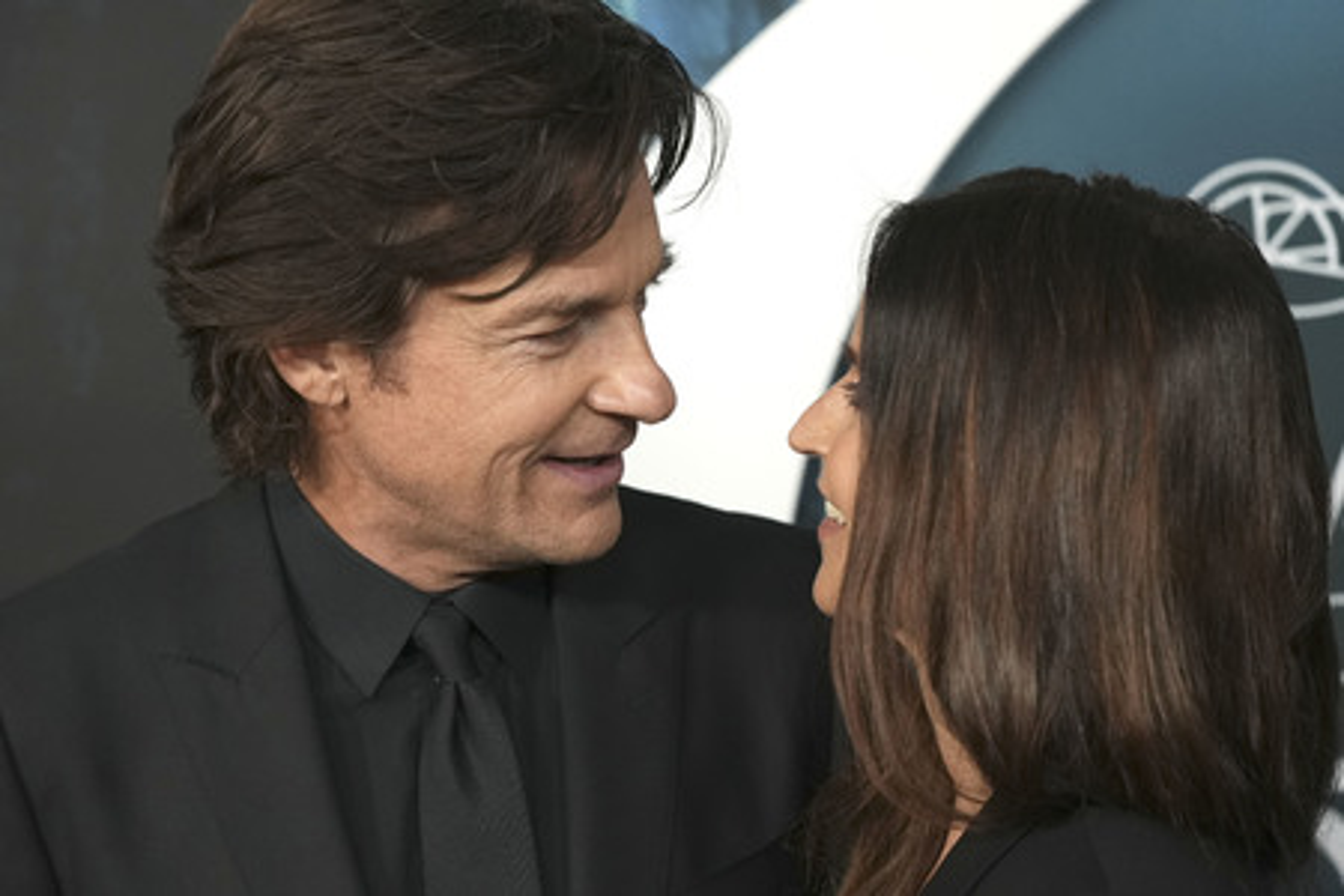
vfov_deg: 13.7
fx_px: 3733
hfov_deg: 20.4
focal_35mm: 100
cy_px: 448
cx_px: 672
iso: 6400
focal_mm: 100
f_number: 5.6
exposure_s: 1/320
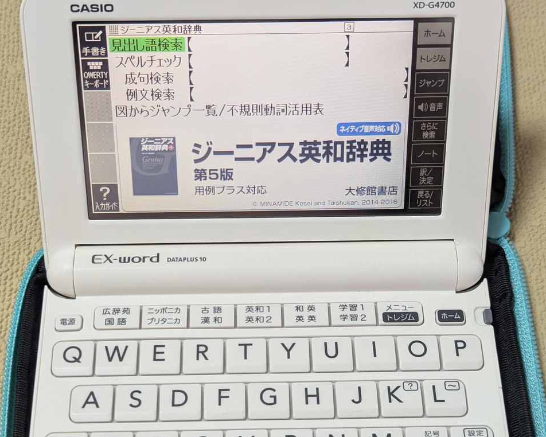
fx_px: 1018
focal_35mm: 63
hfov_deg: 30.0
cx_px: 274
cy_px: 248
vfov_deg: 24.2
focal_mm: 6.81
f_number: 1.85
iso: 121
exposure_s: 1/32
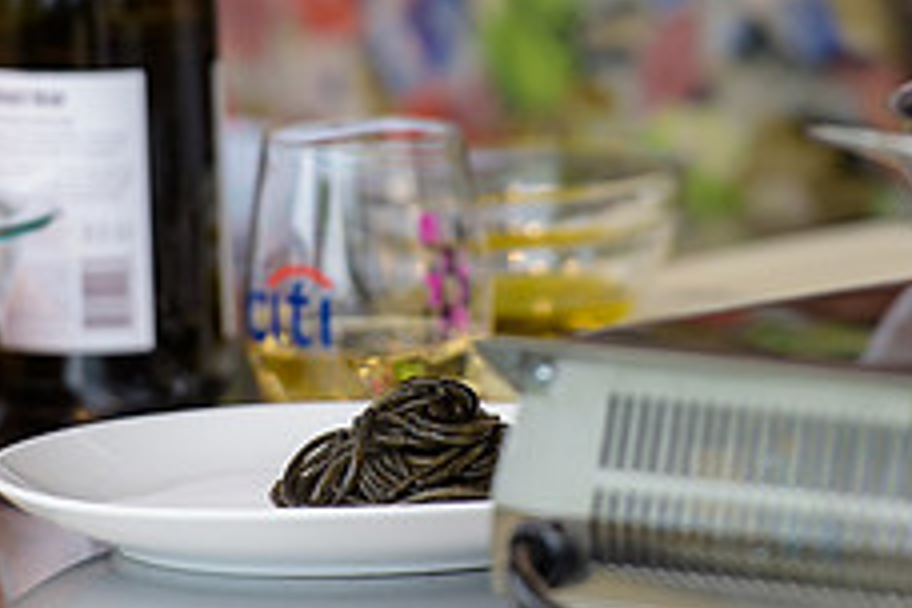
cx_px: 420
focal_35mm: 508
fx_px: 12868
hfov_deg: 4.1
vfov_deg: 2.7
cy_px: 178
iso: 250
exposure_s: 1/1250
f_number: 3.2
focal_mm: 200
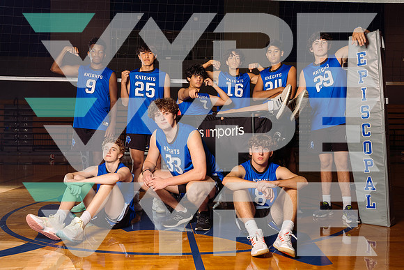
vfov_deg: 37.9
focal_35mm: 35
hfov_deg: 54.4
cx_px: 202
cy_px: 135
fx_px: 393
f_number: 9
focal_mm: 35
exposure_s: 1/200
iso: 200
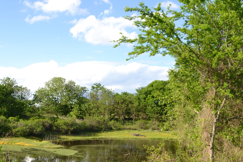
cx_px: 108
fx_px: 250
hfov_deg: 51.8
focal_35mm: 37
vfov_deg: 35.8
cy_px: 101
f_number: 7.1
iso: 100
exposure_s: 1/200
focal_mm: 18
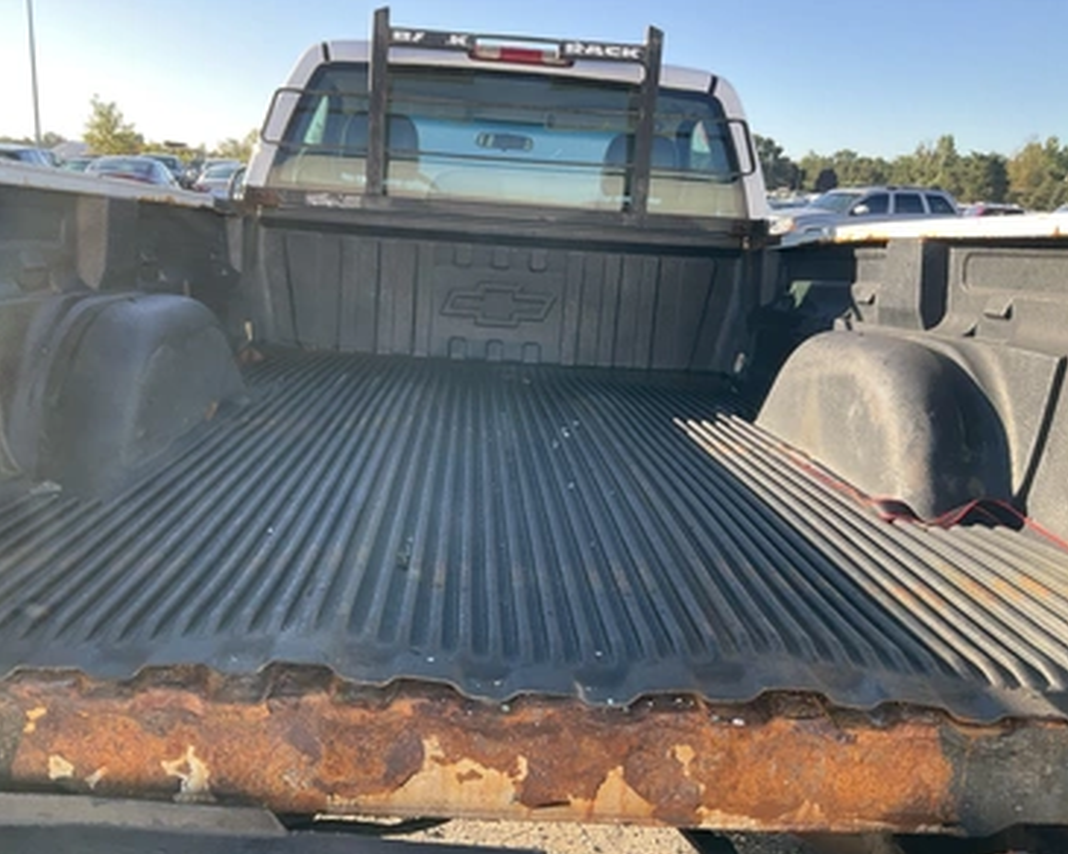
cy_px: 436
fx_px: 980
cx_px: 486
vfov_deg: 47.1
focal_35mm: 31
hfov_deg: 57.1
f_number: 1.8
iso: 25
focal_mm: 3
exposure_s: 1/251
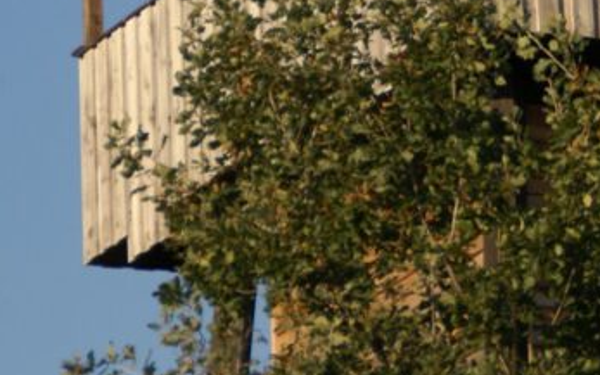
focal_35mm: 339
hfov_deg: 6.2
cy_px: -127
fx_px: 5536
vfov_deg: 3.9
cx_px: 635
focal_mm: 75
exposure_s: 1/1000
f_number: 5.6
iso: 320
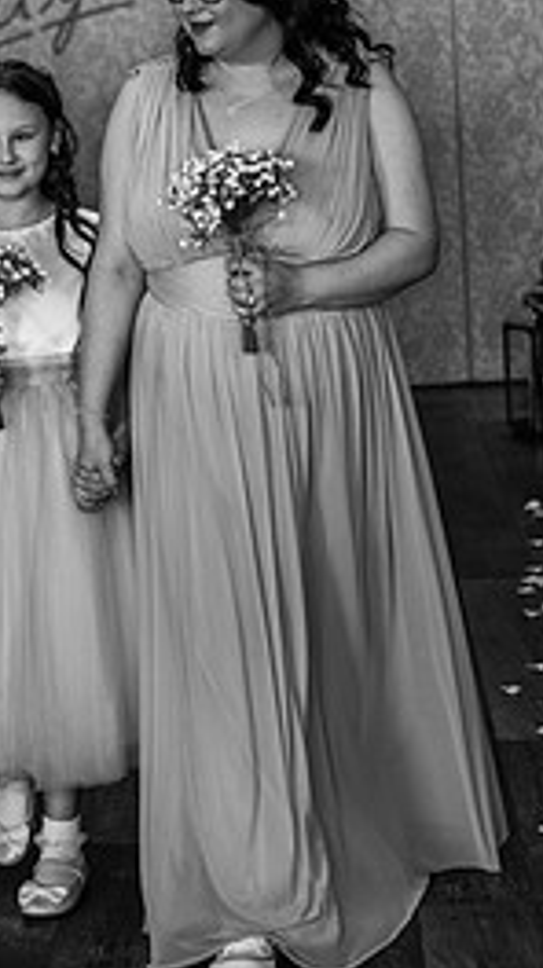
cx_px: 130
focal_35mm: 100
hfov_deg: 12.0
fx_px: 2566
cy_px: 279
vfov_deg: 21.2
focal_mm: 56
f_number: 2.8
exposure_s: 1/200
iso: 1250
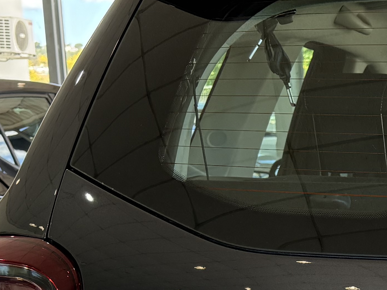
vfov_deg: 14.3
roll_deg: -0.5
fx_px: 1096
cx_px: 548
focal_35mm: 98
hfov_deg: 18.2
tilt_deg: -13.3
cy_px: 401
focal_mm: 6.76
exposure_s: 1/243
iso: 125
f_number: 1.78
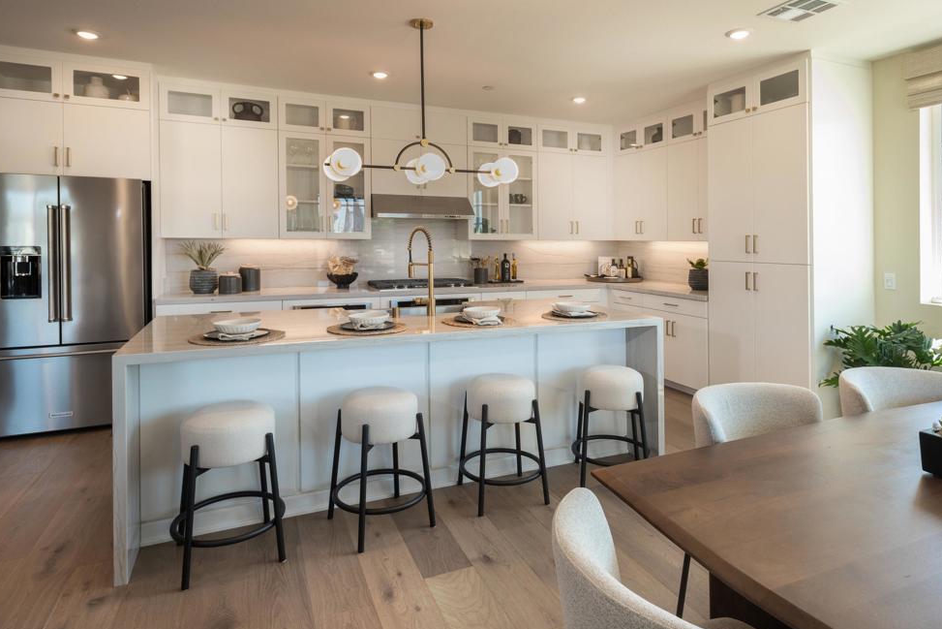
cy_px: 315
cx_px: 482
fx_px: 523
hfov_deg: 84.0
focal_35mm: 20
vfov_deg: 61.9
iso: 200
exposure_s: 1/8
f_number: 9
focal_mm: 19
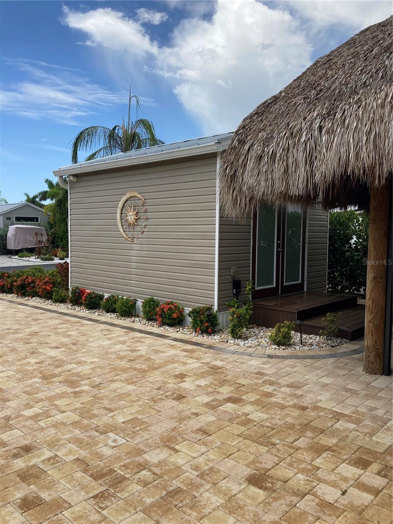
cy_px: 262
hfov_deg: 49.7
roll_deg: -0.1
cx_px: 196
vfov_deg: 63.4
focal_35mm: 28
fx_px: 424
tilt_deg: -3.9
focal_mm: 3.99
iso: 20
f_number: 1.8
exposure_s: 1/1333
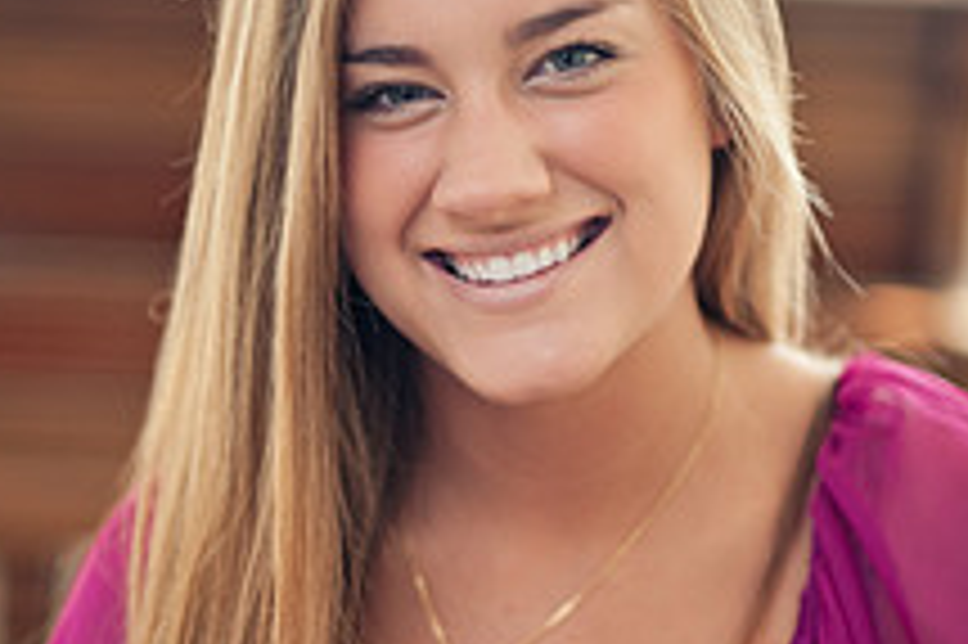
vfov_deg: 7.7
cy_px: 378
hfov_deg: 11.6
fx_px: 4782
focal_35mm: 178
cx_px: 498
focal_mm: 85
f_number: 1.8
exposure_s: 1/100
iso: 250
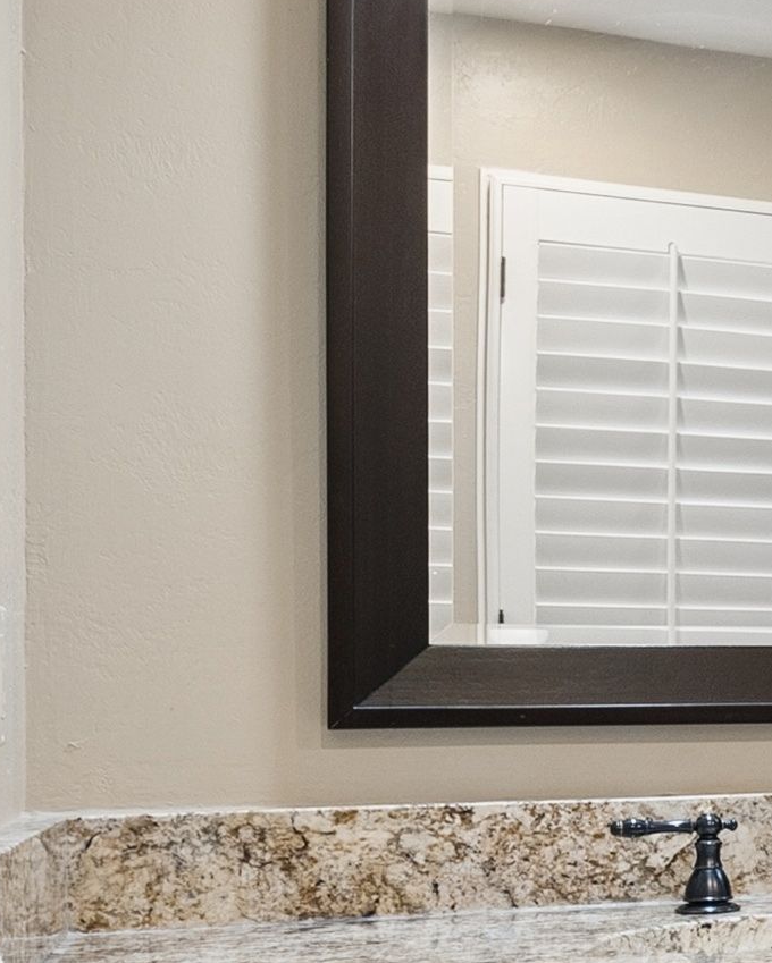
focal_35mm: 75
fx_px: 2140
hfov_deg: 14.5
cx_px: 1779
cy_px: 684
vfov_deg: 25.2
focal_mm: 16
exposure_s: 1/10
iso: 800
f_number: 8
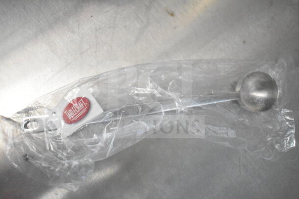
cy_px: 100
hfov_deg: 49.5
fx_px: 324
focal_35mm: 39
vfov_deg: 34.2
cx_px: 150
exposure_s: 1/40
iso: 14400
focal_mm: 26
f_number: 4
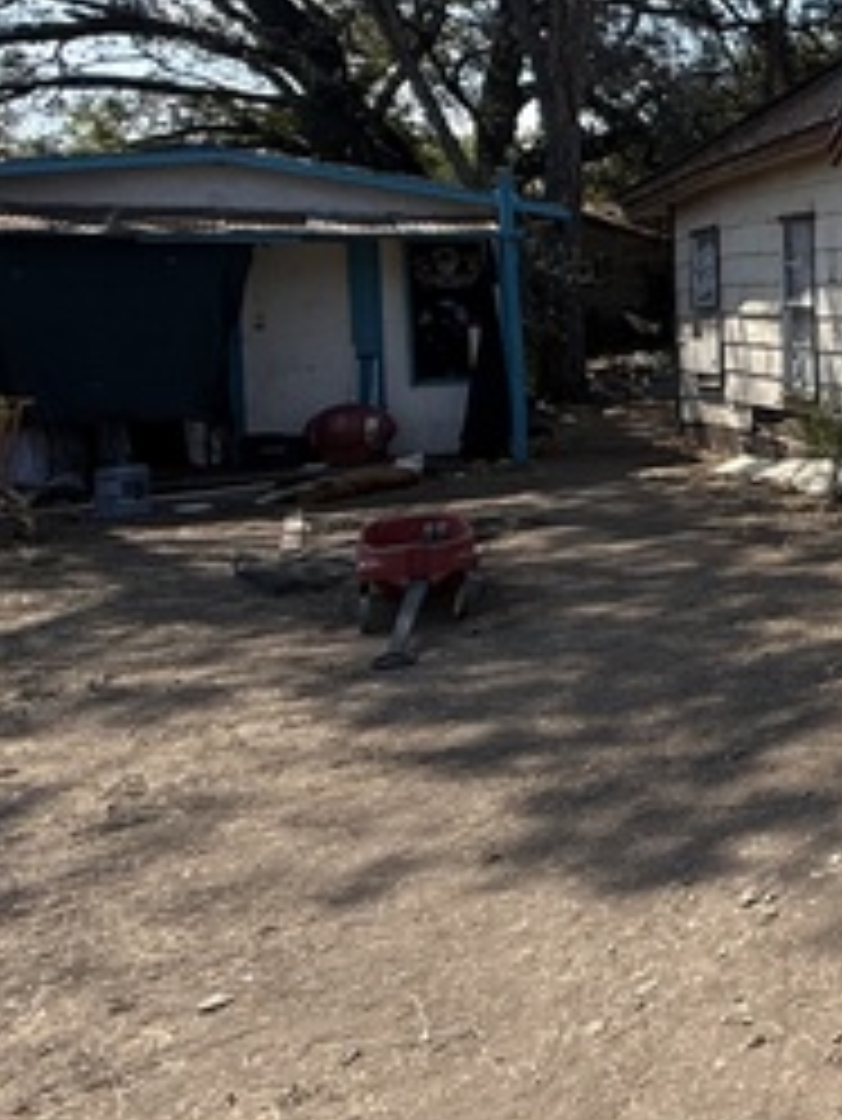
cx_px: 1436
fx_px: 1167
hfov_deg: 23.9
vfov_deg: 49.8
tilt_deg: -0.5
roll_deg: +0.5
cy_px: 319
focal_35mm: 36
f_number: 2.2
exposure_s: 1/928
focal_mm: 2.22
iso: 50
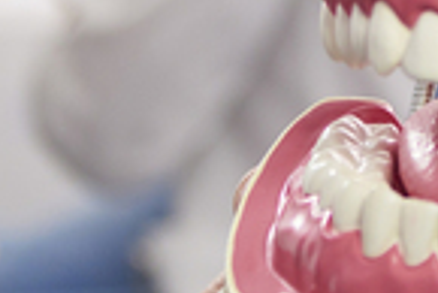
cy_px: -344
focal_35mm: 328
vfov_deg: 4.1
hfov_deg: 6.2
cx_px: 740
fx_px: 3995
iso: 320
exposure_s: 1/100
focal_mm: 55
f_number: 2.8
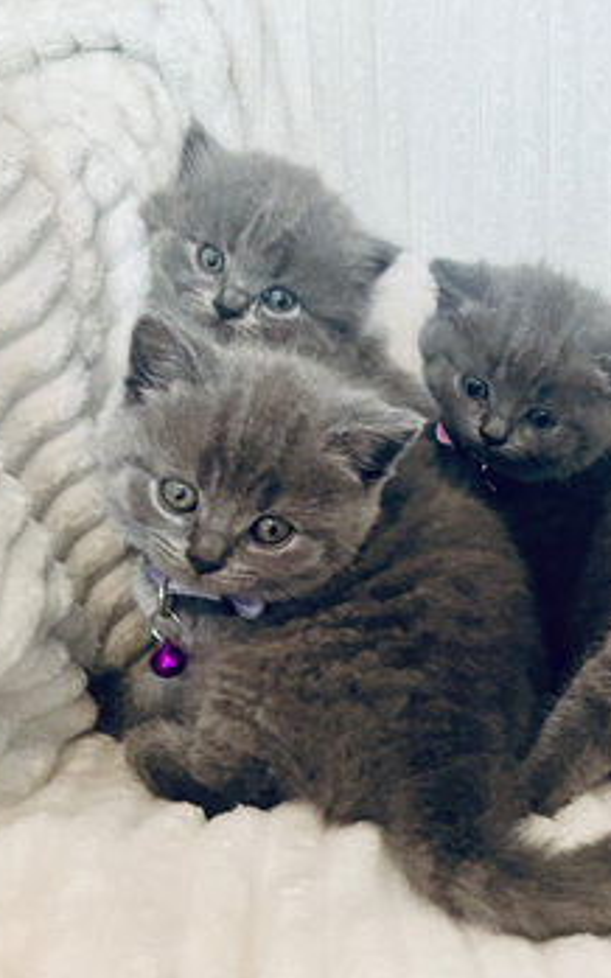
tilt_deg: -19.0
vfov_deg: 49.3
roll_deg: -4.8
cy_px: 489
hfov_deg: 30.8
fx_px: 1066
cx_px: 528
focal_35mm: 40
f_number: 1.8
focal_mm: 3.99
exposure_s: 1/60
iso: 160
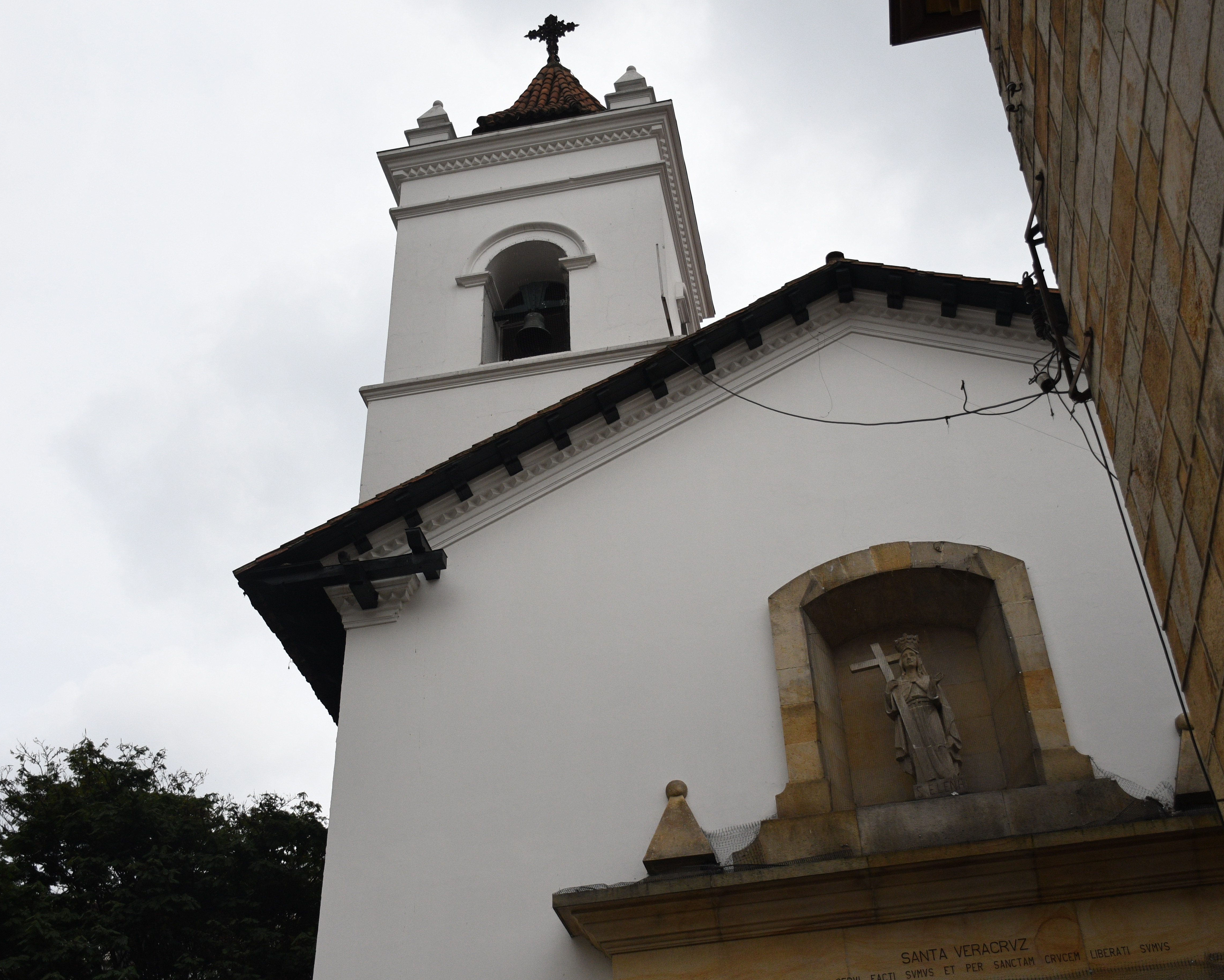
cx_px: 637
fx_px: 1485
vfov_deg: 36.5
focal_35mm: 41
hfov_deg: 44.8
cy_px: 490
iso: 800
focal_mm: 24
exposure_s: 1/8000
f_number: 3.8
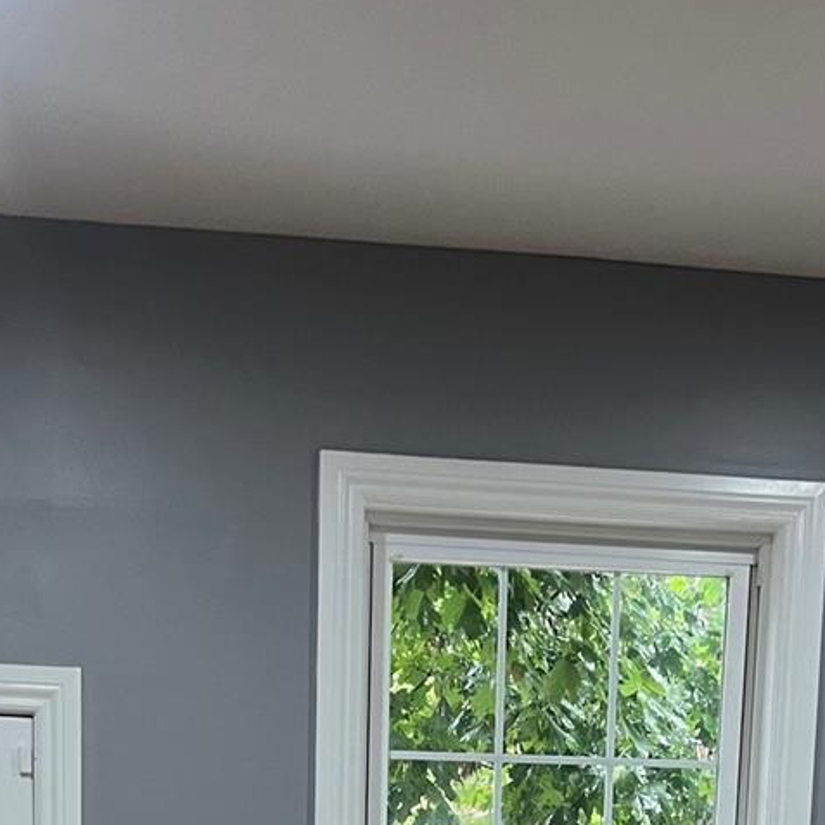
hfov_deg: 23.4
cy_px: 1200
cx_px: 446
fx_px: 1995
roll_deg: -1.9
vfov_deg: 20.4
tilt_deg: -8.0
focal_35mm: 74
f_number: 1.5
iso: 125
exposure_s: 1/60
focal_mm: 5.7
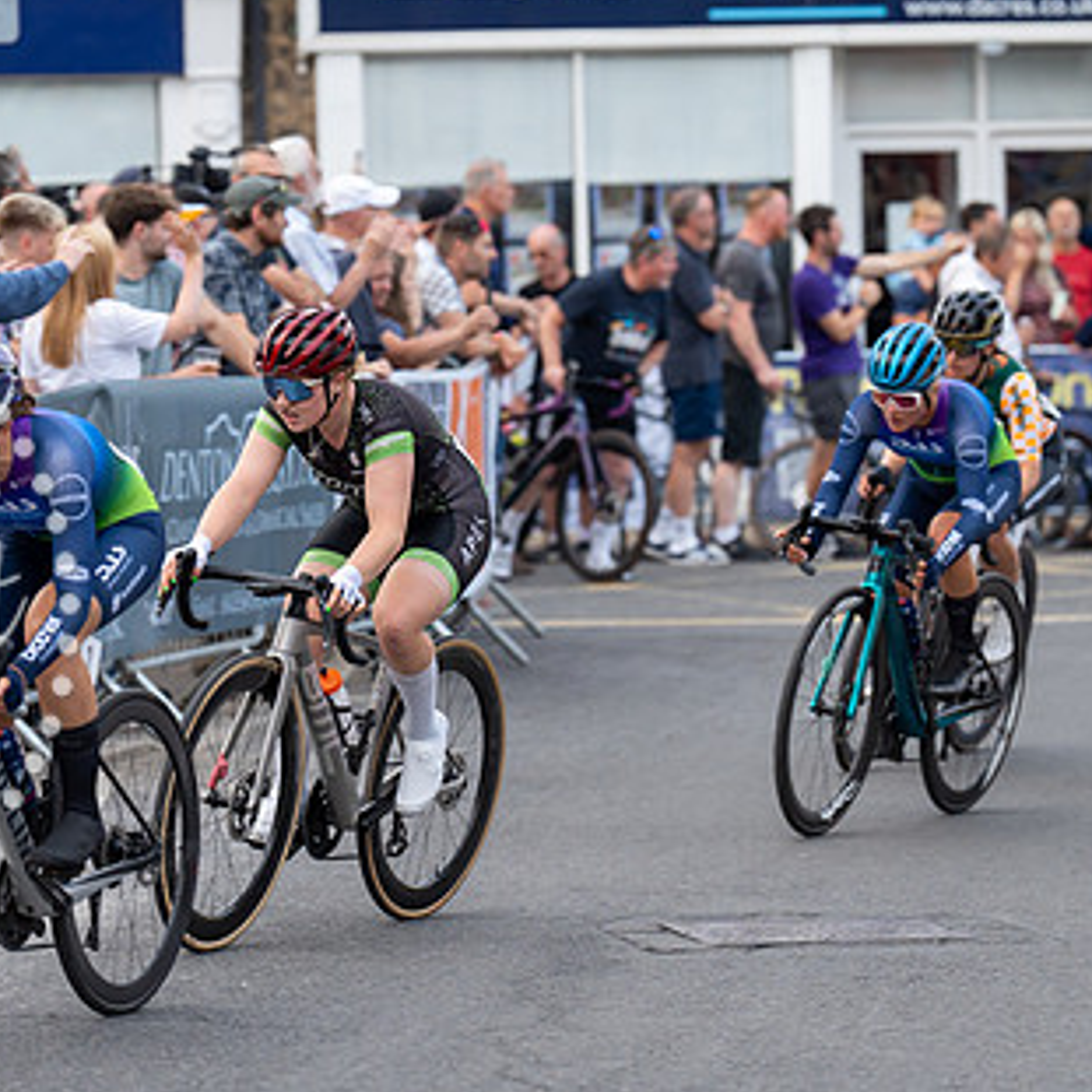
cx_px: 295
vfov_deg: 8.2
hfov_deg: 8.2
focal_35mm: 214
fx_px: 7638
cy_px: 430
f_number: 3.2
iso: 500
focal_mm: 135
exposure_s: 1/1000
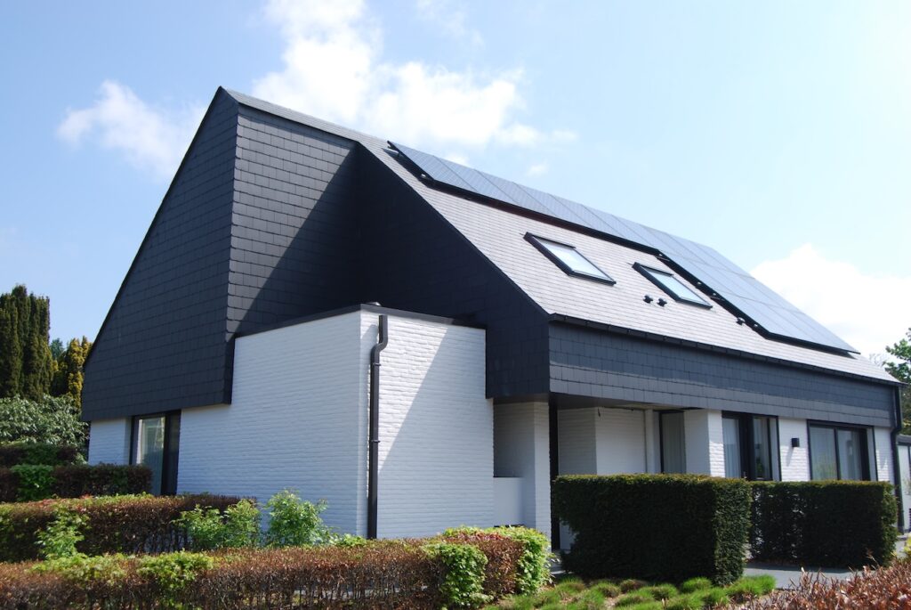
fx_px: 912
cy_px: 305
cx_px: 456
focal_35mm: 36
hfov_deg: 53.1
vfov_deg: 37.0
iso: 100
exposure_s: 1/250
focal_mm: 24
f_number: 8
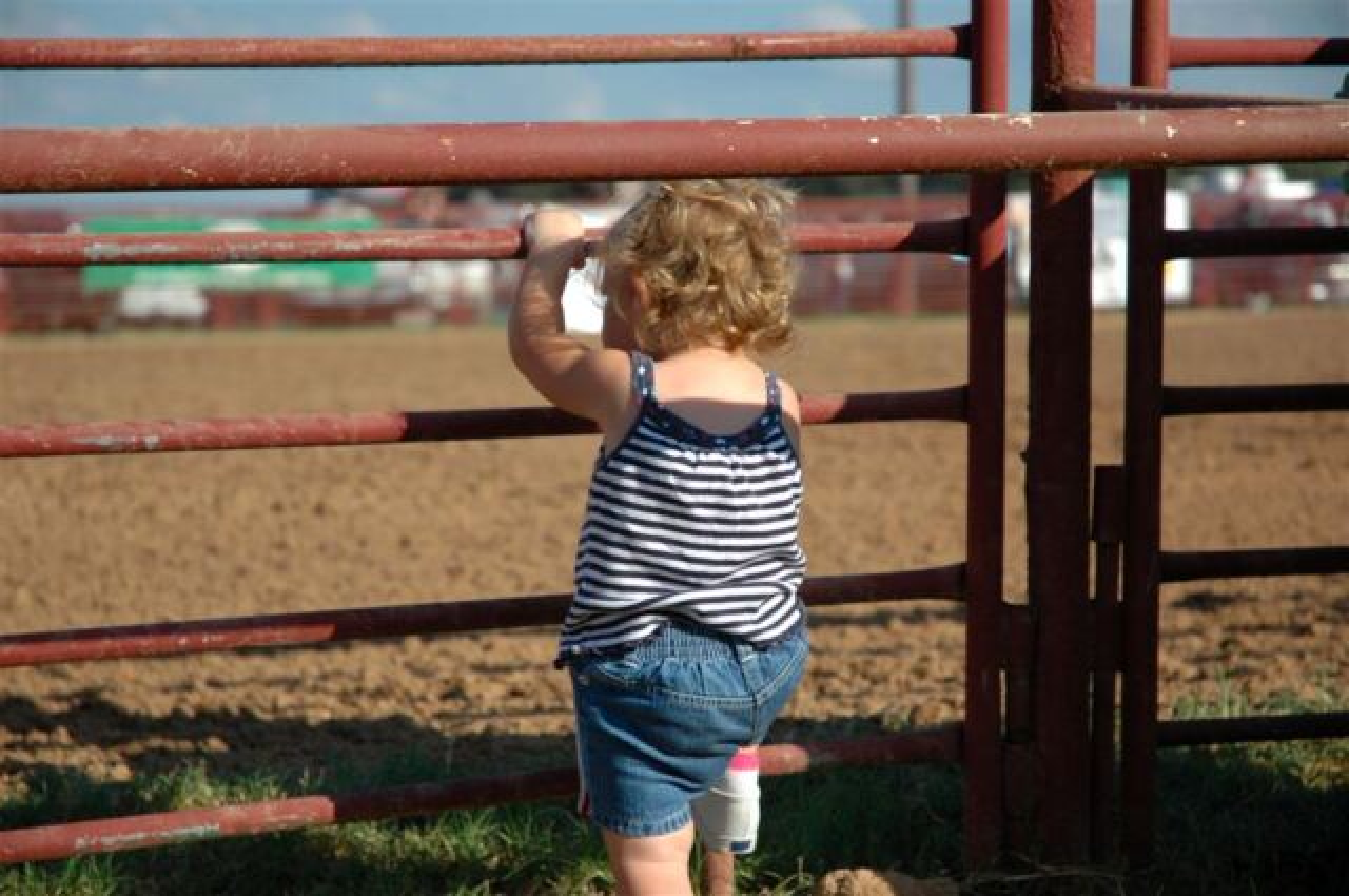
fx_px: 3930
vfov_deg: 13.0
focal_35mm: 105
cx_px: 674
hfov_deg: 19.5
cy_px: 448
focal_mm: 70
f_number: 4.5
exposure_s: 1/2000
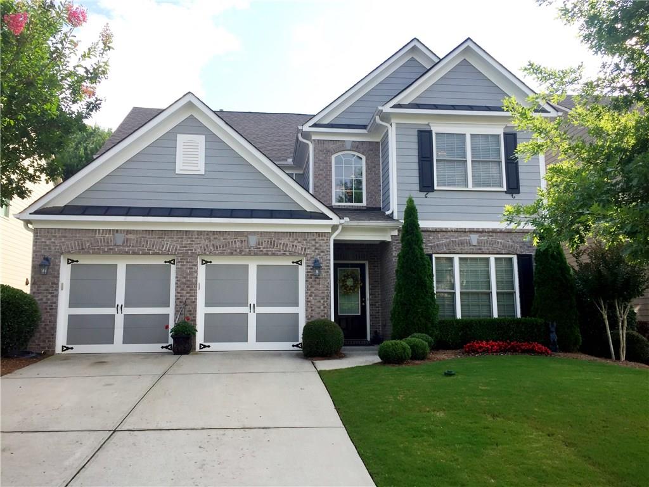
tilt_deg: +7.5
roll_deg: -0.7
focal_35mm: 29
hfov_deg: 61.7
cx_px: 324
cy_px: 244
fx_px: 544
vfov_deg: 48.2
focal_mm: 4.15
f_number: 2.2
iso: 32
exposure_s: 1/807
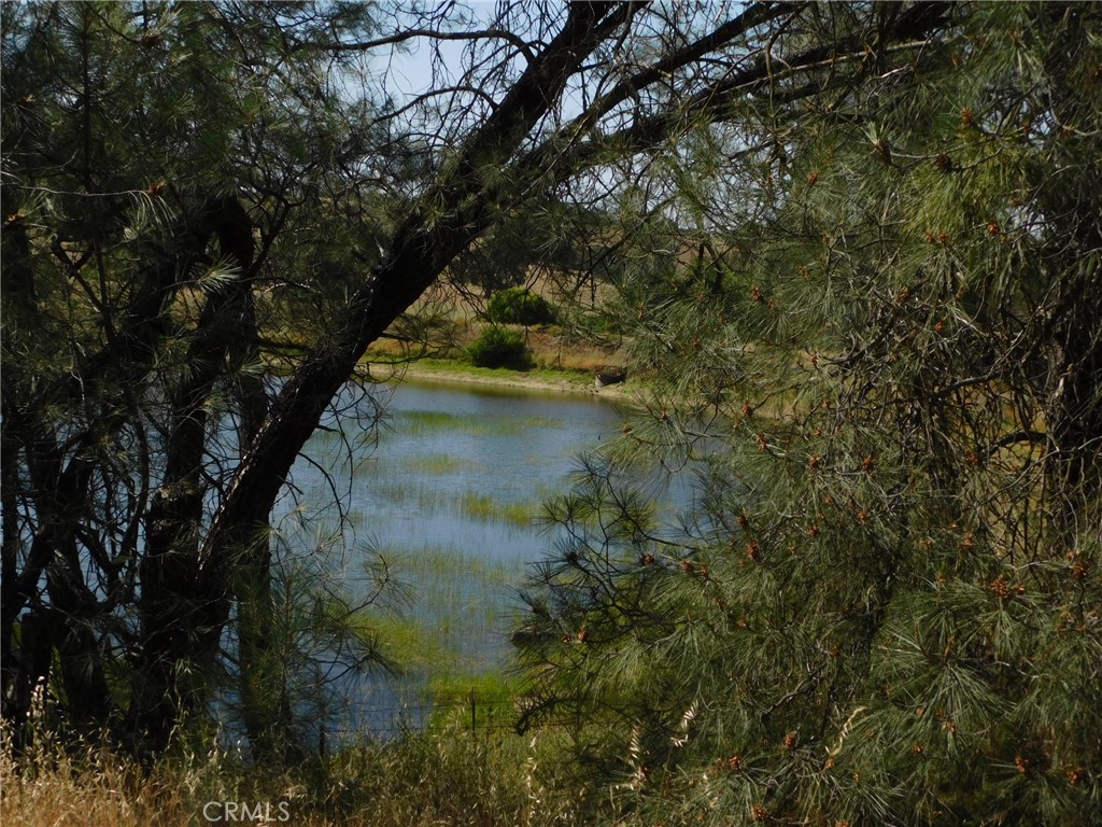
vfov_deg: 24.8
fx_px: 1878
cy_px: 414
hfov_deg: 32.7
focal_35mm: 59
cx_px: 551
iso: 125
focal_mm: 10.4
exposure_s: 1/1000
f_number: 4
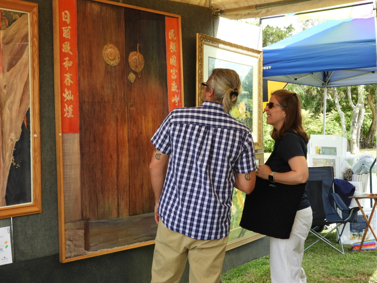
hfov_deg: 34.9
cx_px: 188
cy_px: 142
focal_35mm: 55
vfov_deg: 26.6
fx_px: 599
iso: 100
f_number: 4
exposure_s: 1/160
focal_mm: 9.9
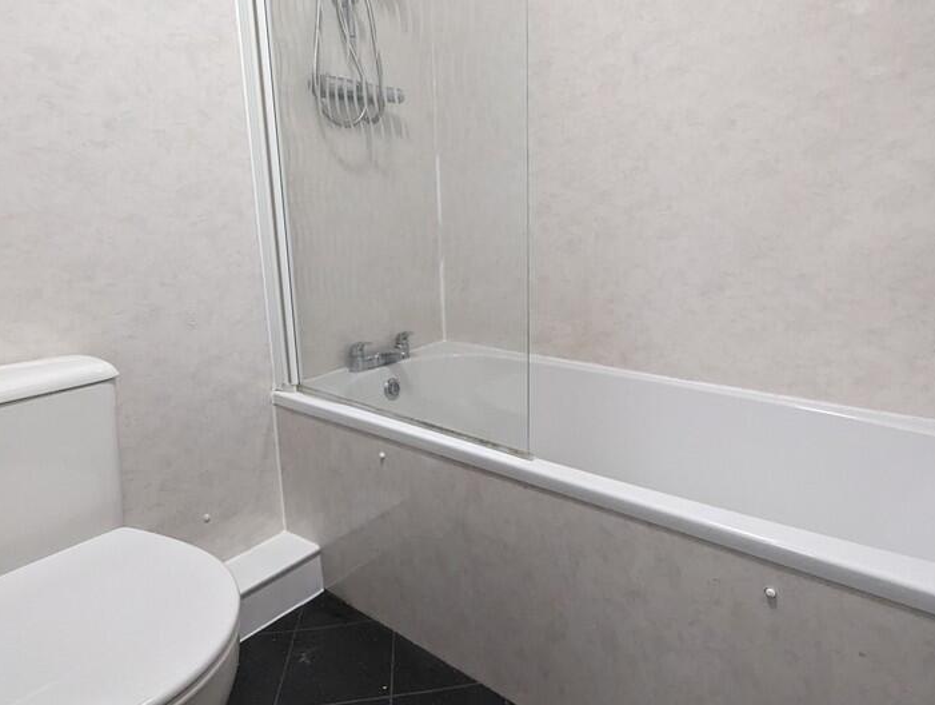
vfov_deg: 68.7
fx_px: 514
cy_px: 322
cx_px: 507
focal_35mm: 19
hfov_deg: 84.4
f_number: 2.2
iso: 583
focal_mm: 1.95
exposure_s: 1/100
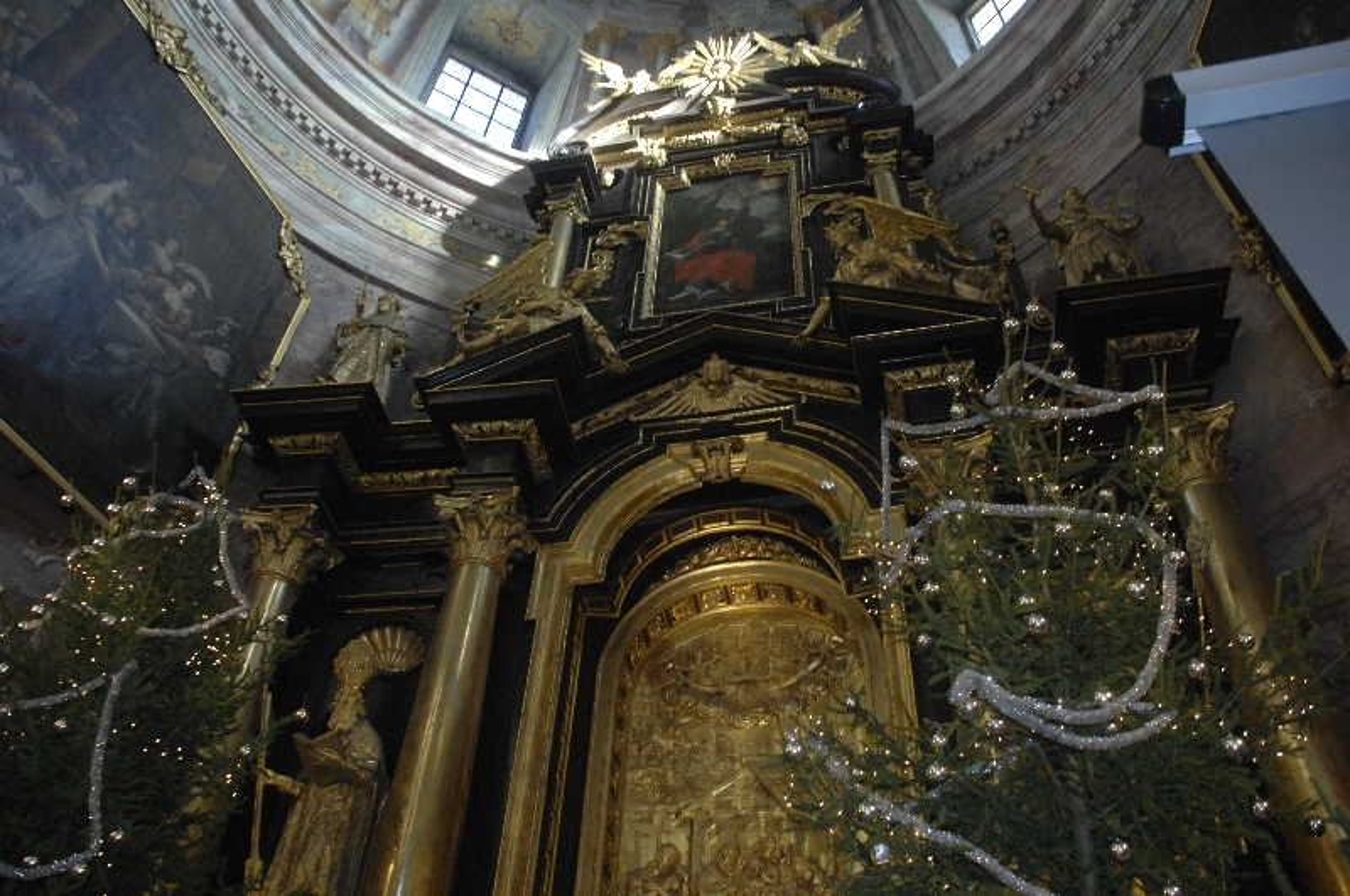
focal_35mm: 30
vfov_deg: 43.5
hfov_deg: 62.0
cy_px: 448
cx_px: 675
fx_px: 1123
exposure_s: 1/60
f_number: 3.5
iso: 640
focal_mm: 20
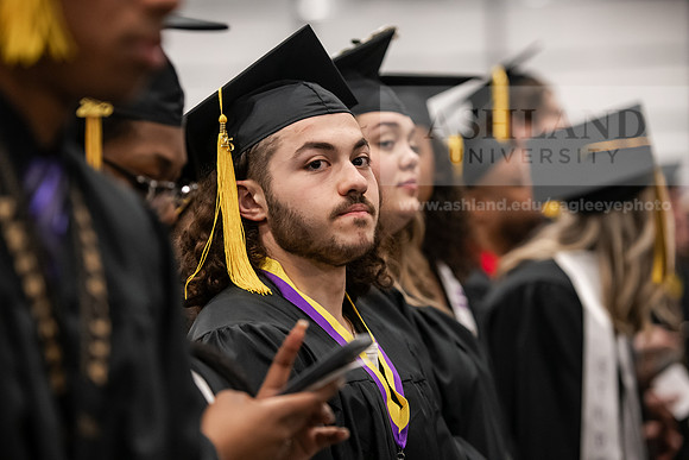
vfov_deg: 11.2
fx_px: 2335
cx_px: 344
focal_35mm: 122
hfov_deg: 16.8
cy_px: 230
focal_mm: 122
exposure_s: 1/200
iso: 3200
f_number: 3.2
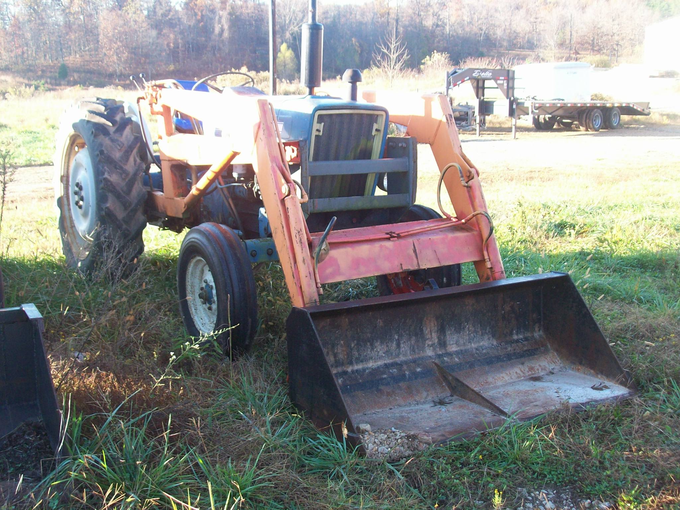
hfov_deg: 42.1
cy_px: 255
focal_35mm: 45
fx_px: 884
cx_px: 340
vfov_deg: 32.2
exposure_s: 1/88
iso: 80
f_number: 3
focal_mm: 7.6
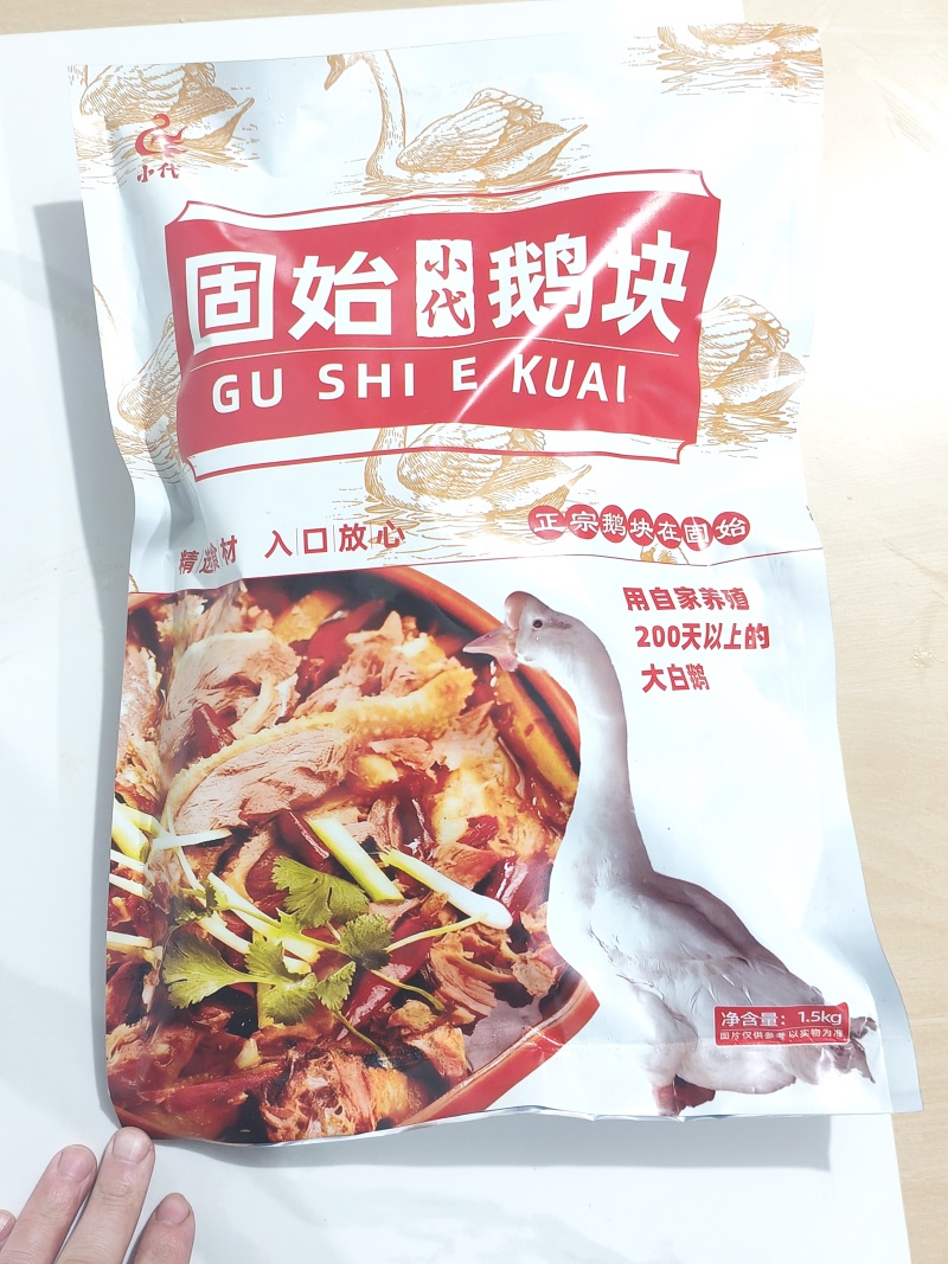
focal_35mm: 35
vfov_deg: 52.6
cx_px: 474
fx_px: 1278
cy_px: 632
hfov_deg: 40.7
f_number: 1.6
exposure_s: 1/33.3
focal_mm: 5.84
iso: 1250
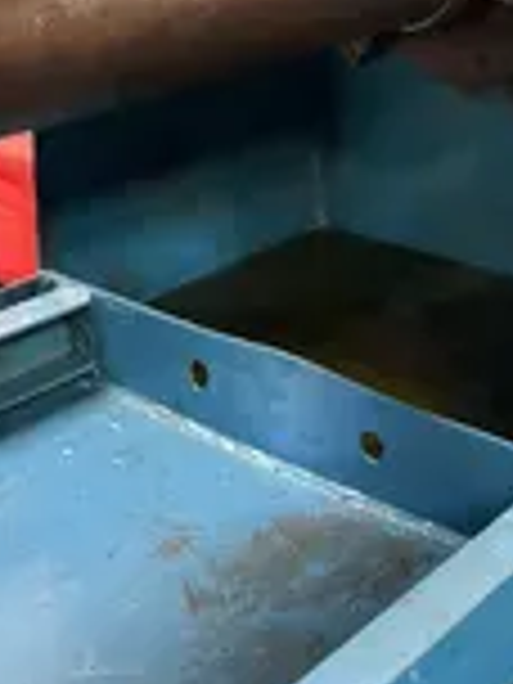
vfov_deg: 28.0
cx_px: 459
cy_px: -72
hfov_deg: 22.7
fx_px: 1245
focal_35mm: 63
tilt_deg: -7.9
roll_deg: +1.3
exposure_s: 1/60
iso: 640
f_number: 1.78
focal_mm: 6.76
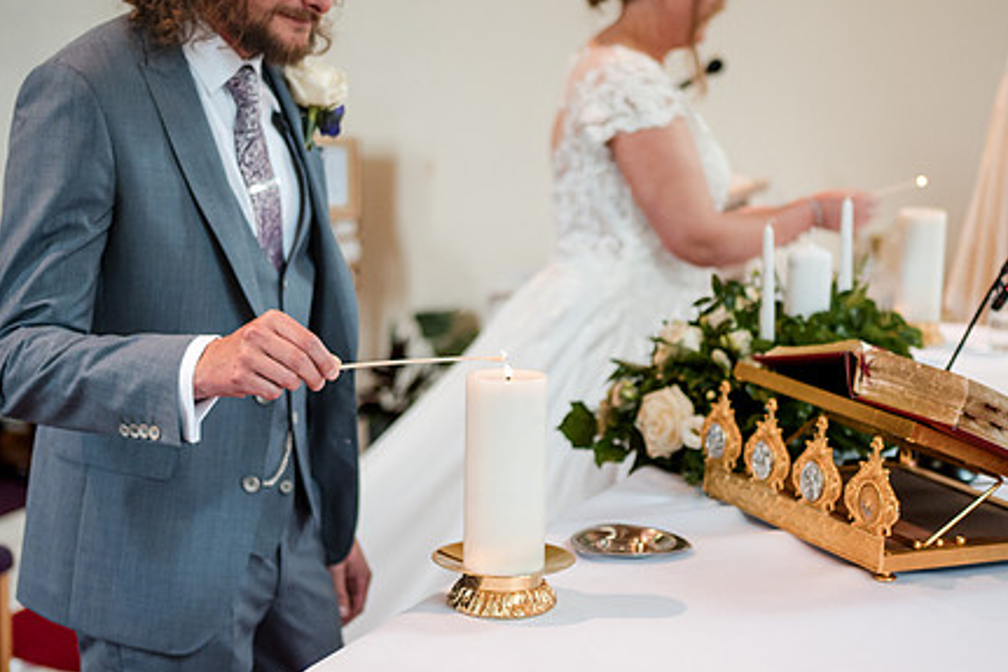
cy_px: 331
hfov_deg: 28.9
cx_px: 524
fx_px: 1959
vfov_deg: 19.4
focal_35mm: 70
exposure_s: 1/500
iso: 1000
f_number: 1.8
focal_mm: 35
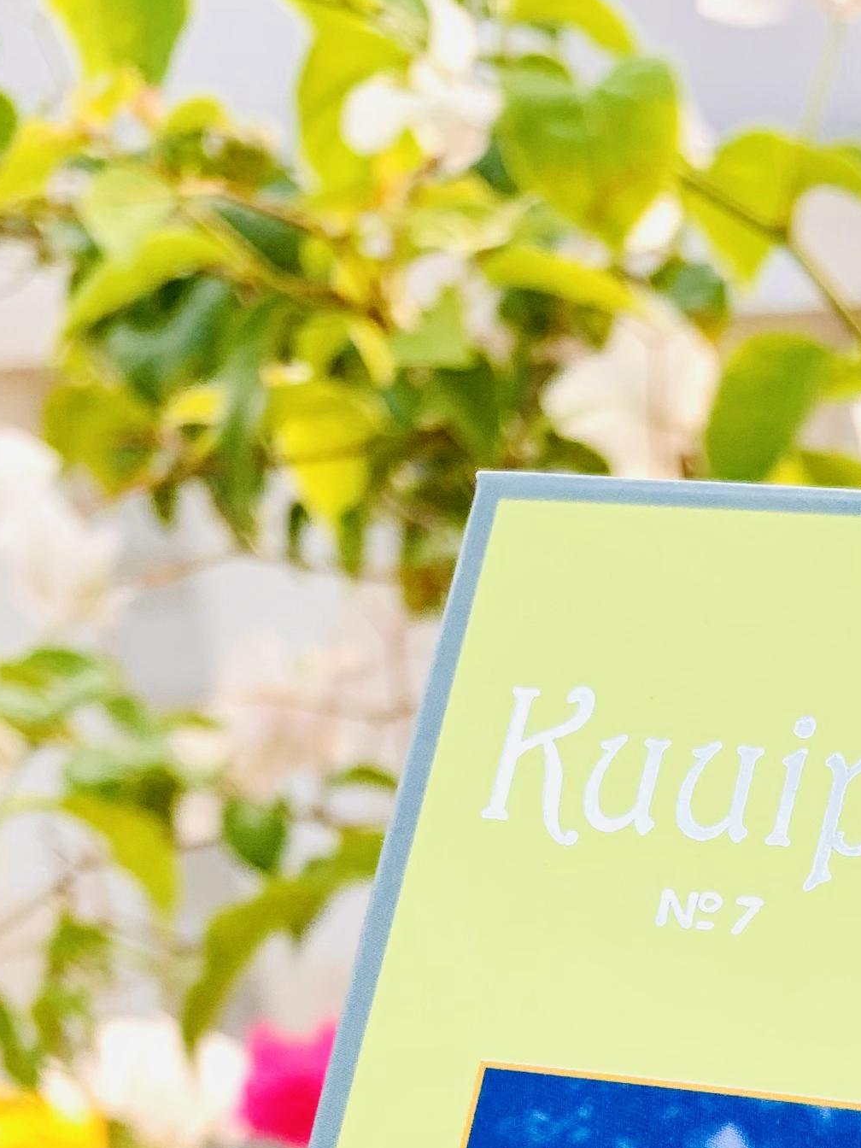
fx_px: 2587
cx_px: 981
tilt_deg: -29.6
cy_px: 1666
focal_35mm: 78
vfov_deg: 21.5
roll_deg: +2.2
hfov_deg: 18.1
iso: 25
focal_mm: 4.25
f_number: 1.8
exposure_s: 1/664
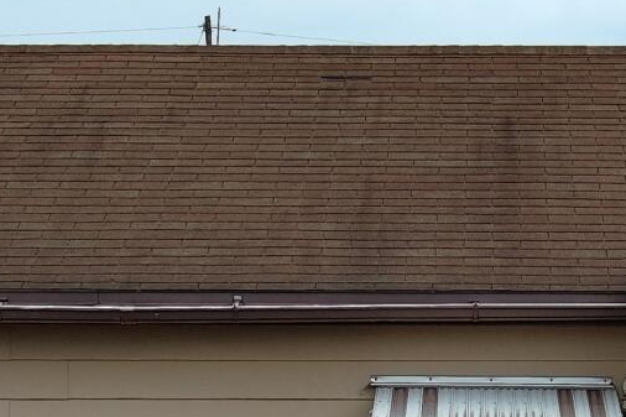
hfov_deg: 11.9
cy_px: 788
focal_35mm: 172
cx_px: 471
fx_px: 2990
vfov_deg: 7.7
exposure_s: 1/829
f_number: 2.8
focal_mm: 10.57
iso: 100
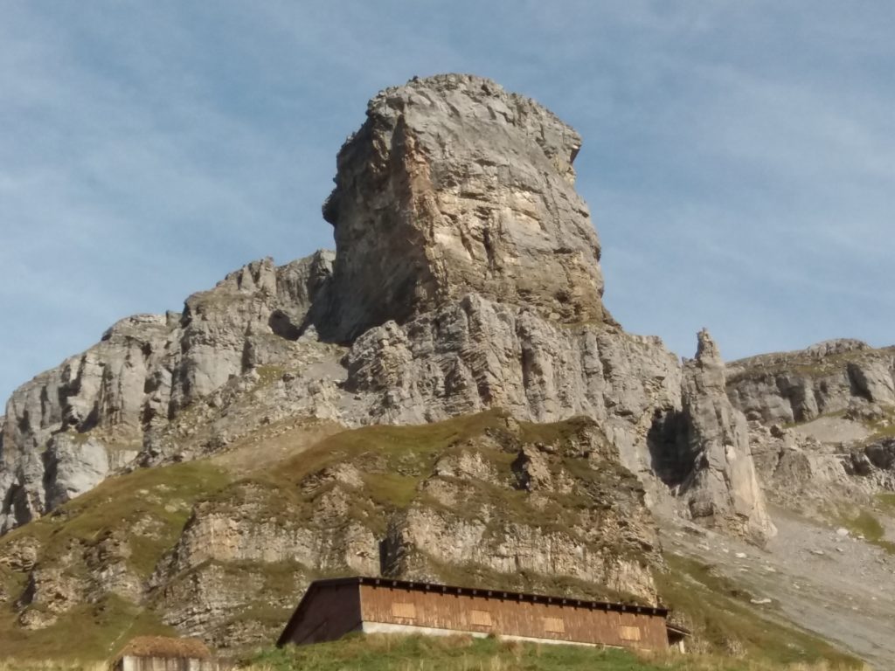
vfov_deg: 49.7
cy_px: 336
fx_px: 724
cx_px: 448
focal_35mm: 28
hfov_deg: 63.4
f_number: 1.9
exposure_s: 1/1338
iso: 64
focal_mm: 3.7
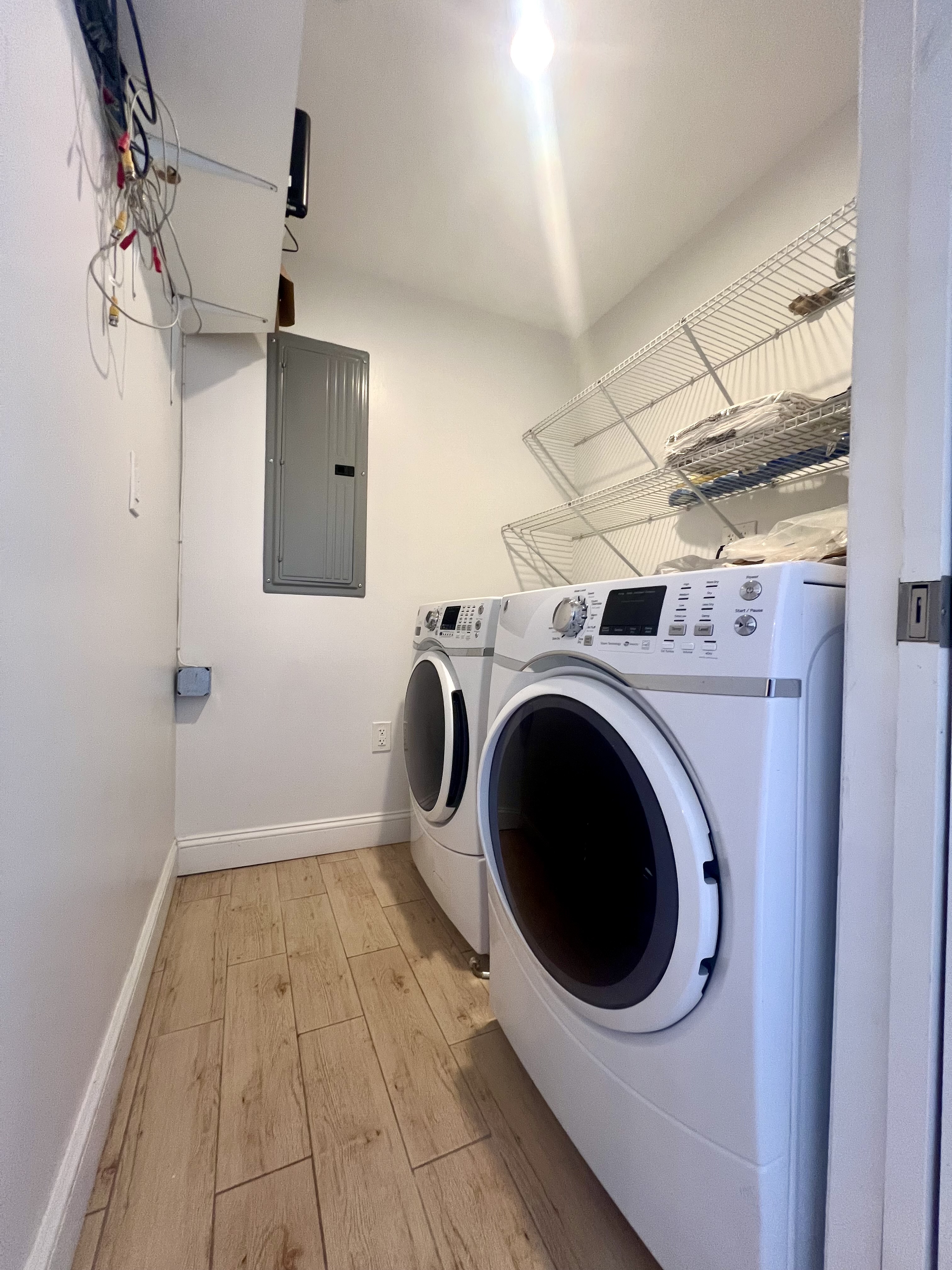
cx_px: 476
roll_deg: -1.7
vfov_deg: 106.2
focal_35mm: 13
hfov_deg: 89.9
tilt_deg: -0.4
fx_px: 477
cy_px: 635
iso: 160
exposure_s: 1/60
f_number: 1.8
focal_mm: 1.57
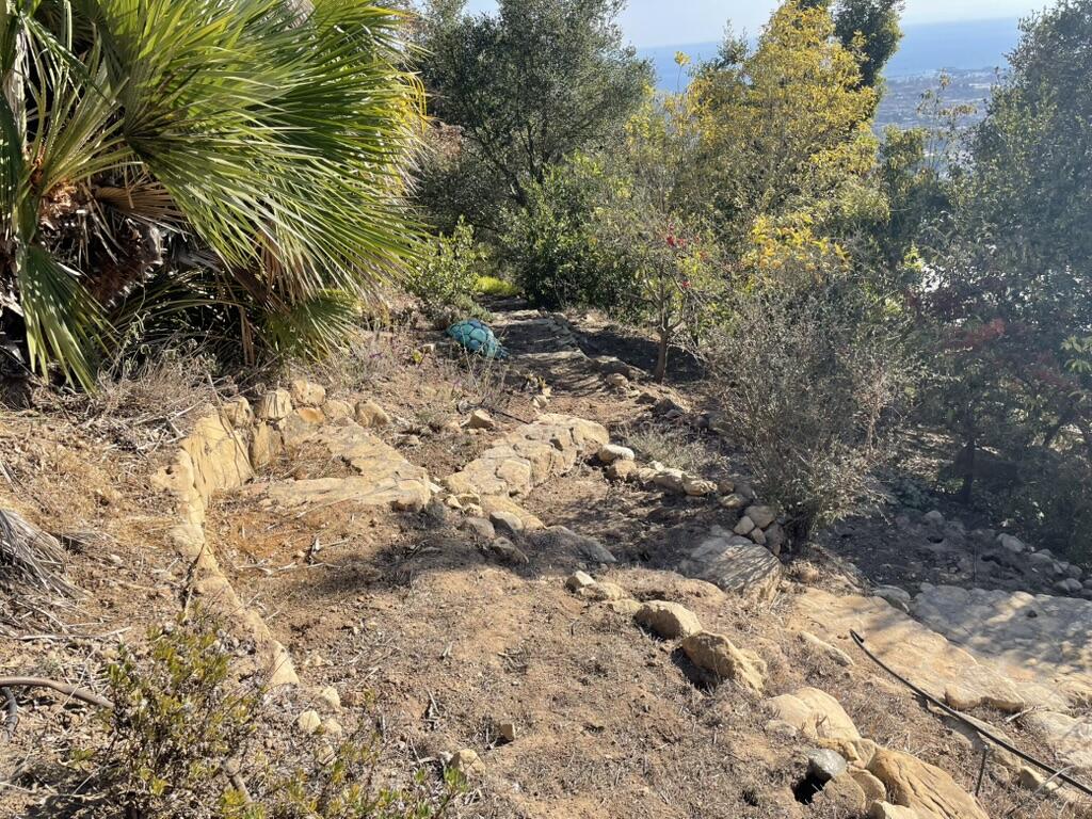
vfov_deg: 53.1
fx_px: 820
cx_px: 546
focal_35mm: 26
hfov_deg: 67.3
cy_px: 410
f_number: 1.6
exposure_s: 1/1689
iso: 32
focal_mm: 4.2
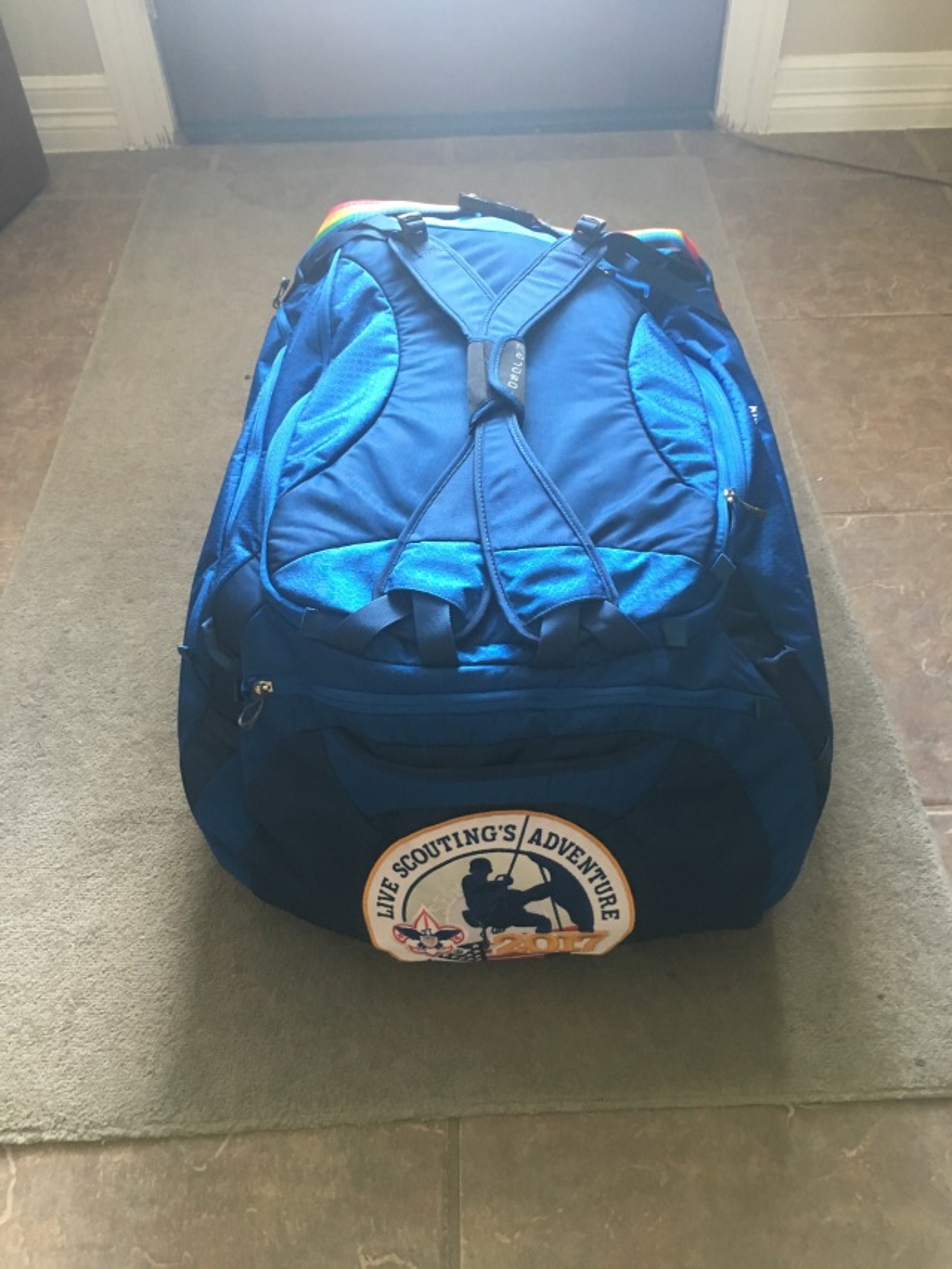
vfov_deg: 61.7
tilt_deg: -48.2
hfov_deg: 48.2
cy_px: 634
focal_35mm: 29
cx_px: 476
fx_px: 1063
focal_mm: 4.15
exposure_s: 1/24
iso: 200
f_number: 2.2
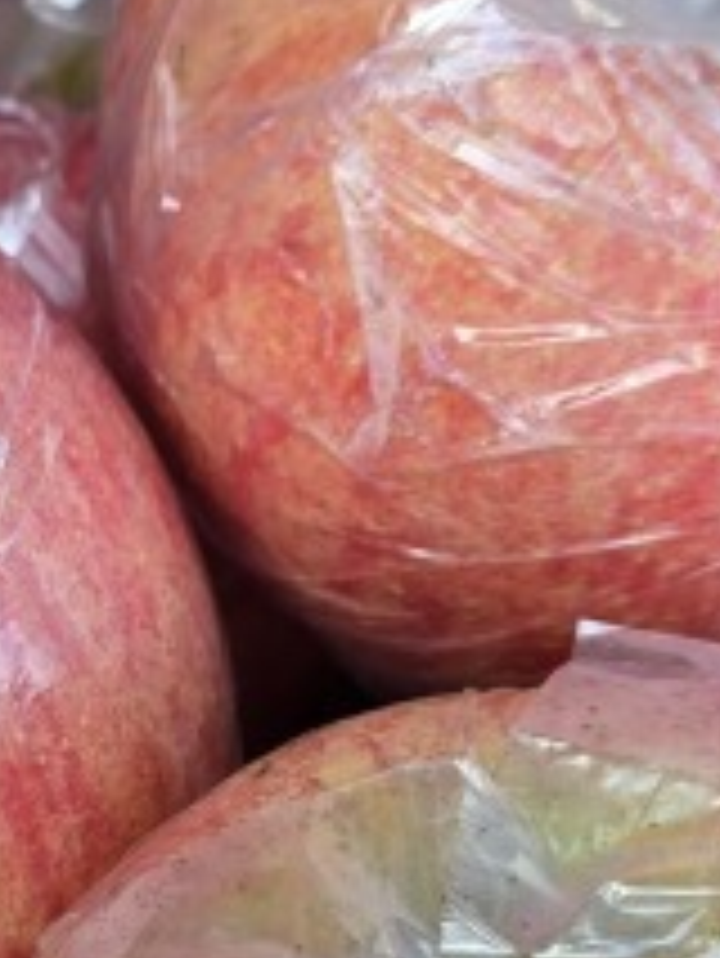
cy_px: 501
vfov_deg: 17.1
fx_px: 3186
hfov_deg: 12.6
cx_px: -112
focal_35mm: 115
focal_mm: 5.4
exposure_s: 1/180
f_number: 1.8
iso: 32
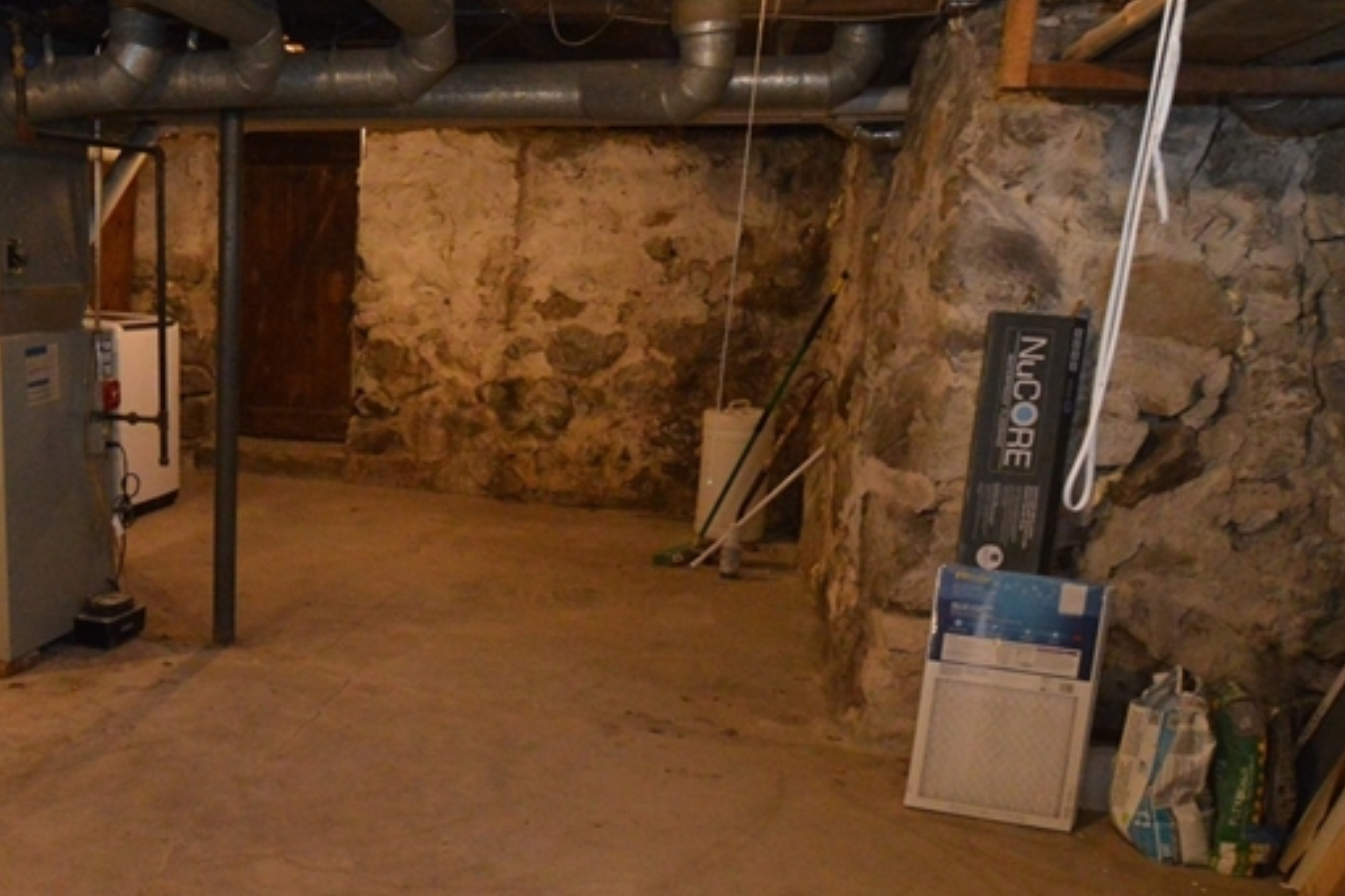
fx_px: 1232
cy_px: 600
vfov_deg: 39.5
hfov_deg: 54.2
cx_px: 313
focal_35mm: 33
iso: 2500
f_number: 4.5
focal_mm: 11
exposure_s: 1/60
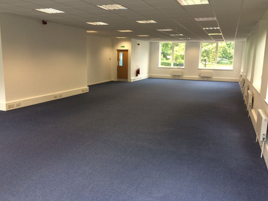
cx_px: 130
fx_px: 232
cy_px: 99
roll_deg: -0.6
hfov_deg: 59.9
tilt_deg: -10.3
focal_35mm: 30
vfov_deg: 46.8
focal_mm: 4.15
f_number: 2.2
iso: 40
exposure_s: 1/33
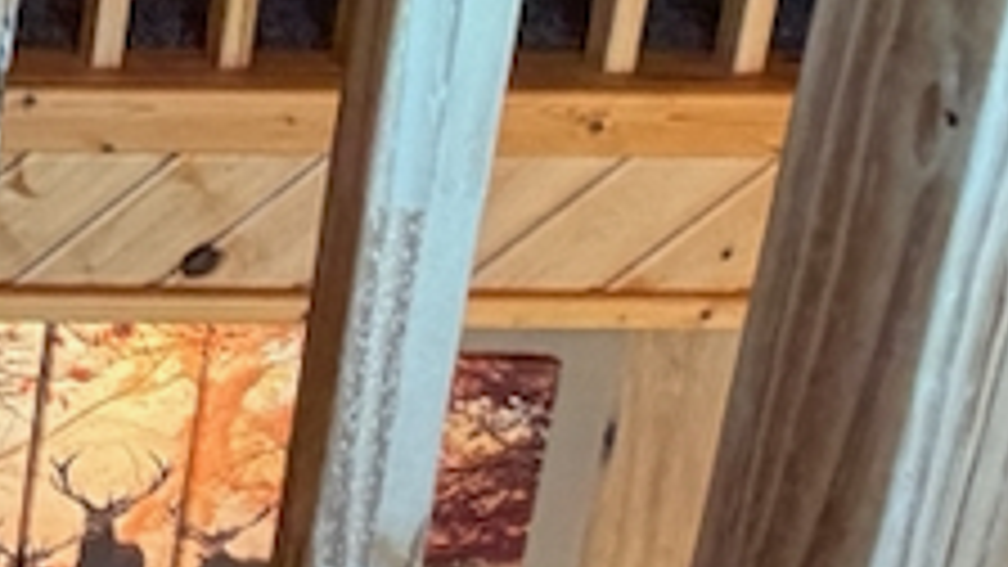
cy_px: -382
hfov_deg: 15.8
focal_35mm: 87
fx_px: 2325
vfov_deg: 12.9
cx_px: -1260
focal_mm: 2.22
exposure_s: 1/60
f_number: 2.2
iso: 320
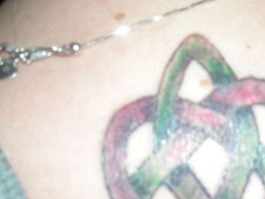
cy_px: 169
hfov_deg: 30.6
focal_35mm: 62
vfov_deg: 23.2
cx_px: 201
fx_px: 474
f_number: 2.8
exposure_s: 1/60
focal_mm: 5.7
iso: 50
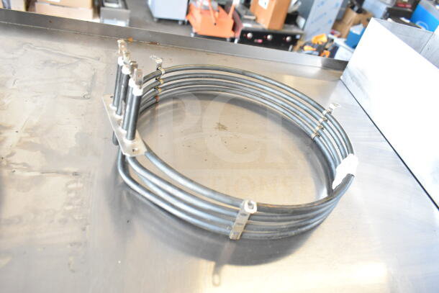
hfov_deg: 67.4
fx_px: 329
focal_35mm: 27
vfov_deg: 48.0
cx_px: 220
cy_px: 146
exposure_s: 1/100
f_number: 5
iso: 1600
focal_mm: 18
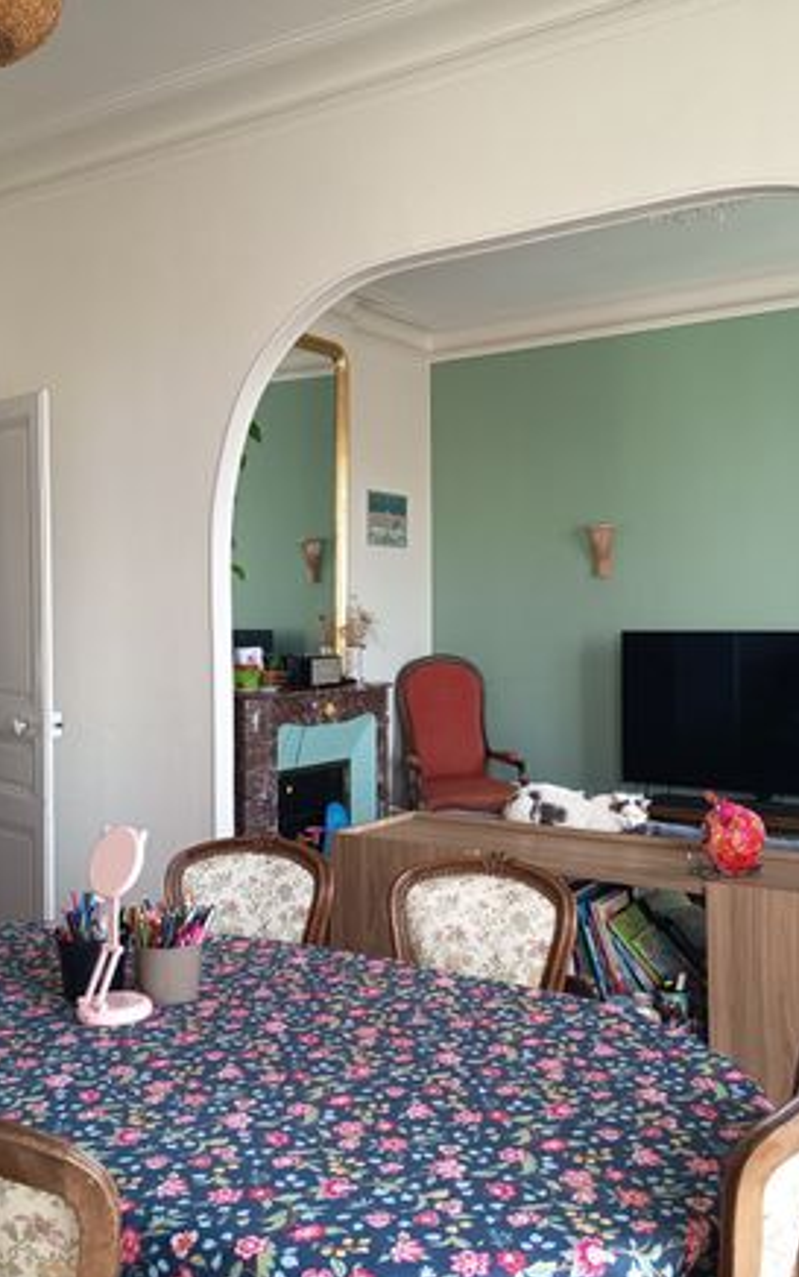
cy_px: 656
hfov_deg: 36.3
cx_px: 378
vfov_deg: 55.3
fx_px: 1218
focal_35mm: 35
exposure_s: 1/50
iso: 233
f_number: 1.7
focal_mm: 5.24
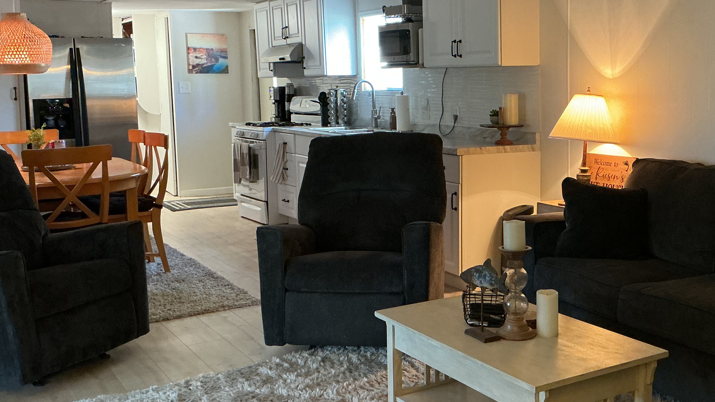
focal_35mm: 45
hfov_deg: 45.0
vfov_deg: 26.5
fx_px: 853
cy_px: 167
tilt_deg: -6.1
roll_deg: +0.8
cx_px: 452
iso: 250
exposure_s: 1/40
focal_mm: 3
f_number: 1.8
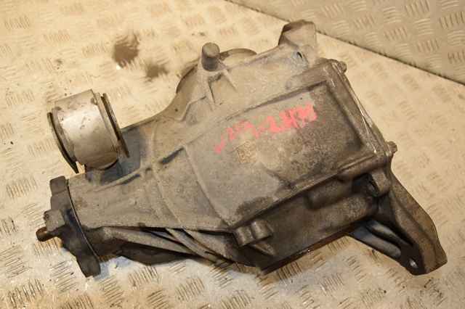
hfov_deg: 57.2
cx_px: 232
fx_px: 426
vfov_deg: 39.9
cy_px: 154
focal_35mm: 33
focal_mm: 22
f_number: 5.6
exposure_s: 1/200
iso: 800
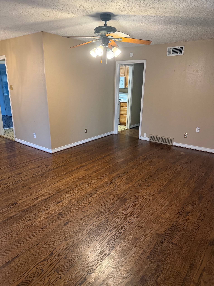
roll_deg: -1.4
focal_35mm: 24
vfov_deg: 71.6
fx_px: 198
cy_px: 143
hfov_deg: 56.8
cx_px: 107
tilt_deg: -16.4
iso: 250
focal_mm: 6.76
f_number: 1.78
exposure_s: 1/60
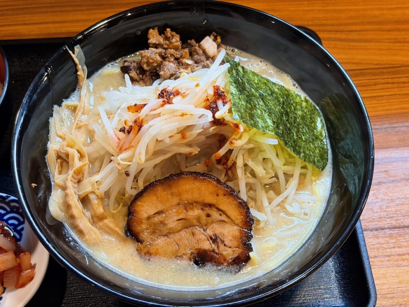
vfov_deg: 28.0
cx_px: 204
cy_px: 154
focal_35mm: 52
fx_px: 614
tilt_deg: -60.3
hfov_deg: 36.8
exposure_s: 1/33
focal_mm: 5.96
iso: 160
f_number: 1.6
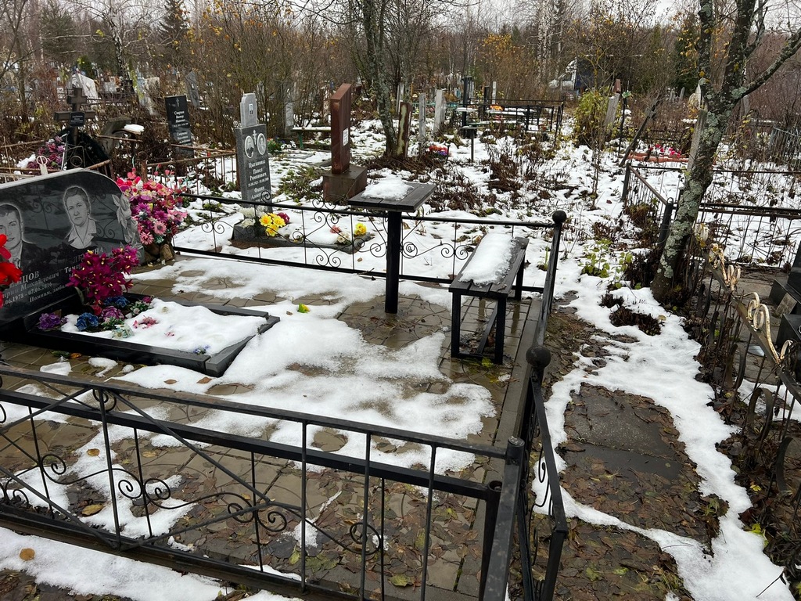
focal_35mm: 26
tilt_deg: -21.6
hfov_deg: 67.3
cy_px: 300
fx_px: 602
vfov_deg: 53.1
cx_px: 400
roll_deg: +1.6
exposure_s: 1/666
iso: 50
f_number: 1.5
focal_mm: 5.7
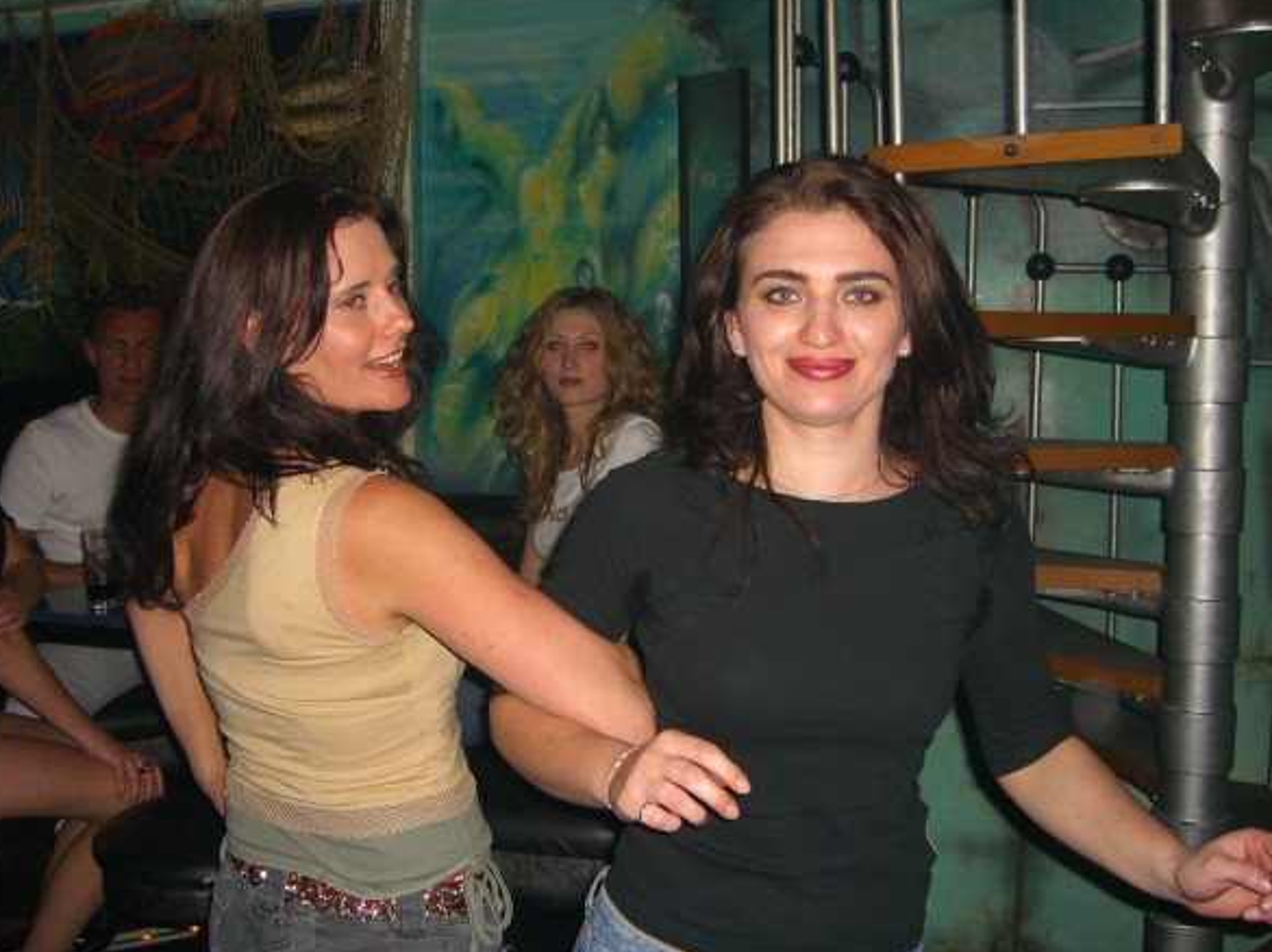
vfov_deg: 36.8
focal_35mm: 39
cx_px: 637
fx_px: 1432
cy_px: 474
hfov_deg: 47.9
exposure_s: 1/60
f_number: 2.8
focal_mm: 7.9
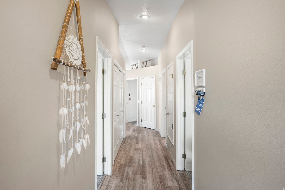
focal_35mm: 17
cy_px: 95
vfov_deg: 70.4
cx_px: 142
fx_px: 135
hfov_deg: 93.3
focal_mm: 17
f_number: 9
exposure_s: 1/10
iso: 250
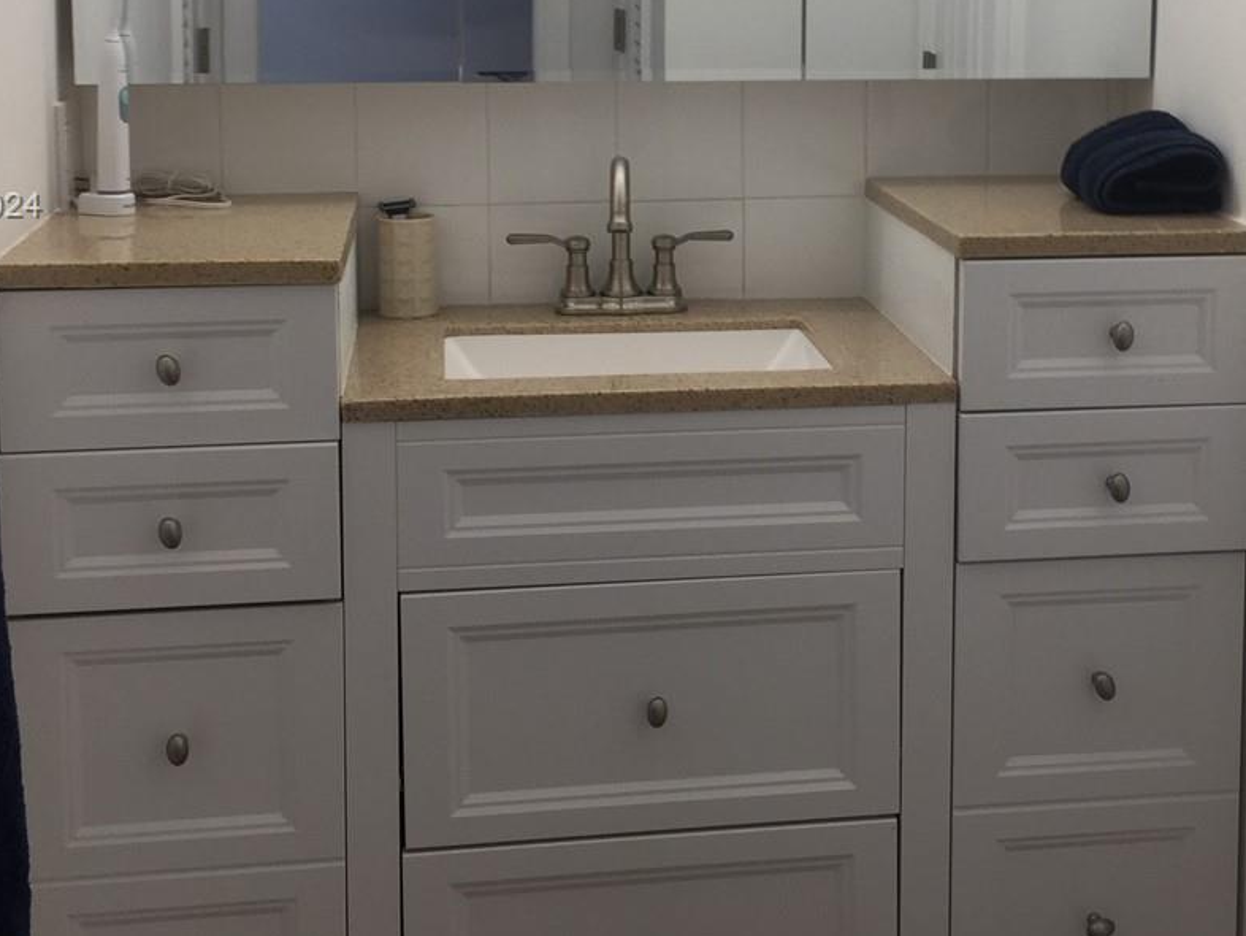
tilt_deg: -9.9
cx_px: 802
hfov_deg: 32.5
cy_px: 208
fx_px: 2124
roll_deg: -1.3
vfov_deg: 24.5
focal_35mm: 59
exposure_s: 1/60
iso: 32
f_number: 2.2
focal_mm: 4.15
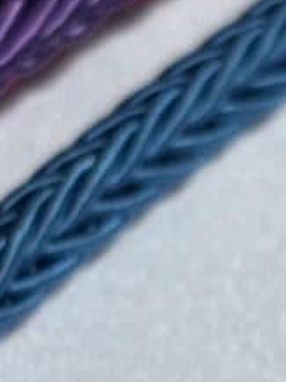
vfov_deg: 8.1
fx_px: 2680
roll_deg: +4.0
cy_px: 295
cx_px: 330
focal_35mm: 243
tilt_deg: -44.2
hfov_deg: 6.1
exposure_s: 1/6329
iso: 40
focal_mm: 5.96
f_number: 1.6
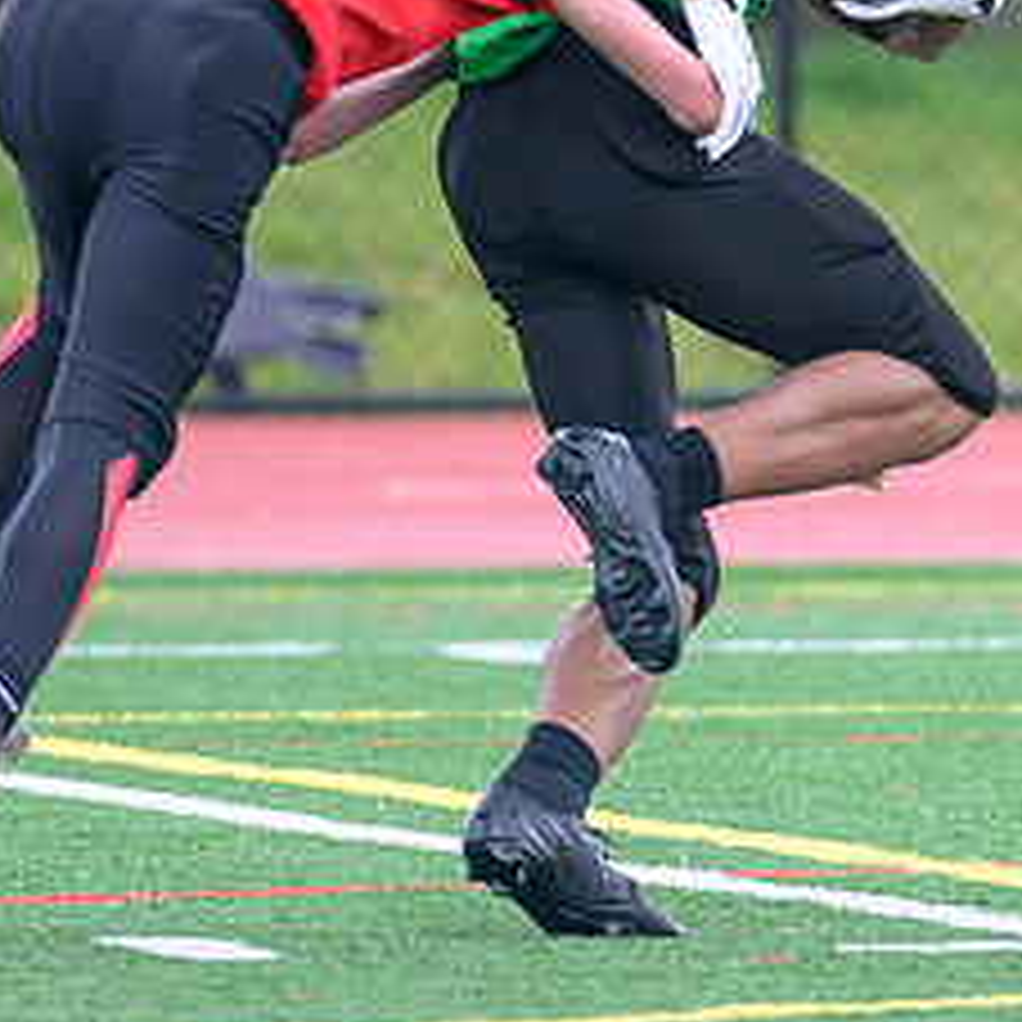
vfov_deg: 1.6
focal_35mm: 1106
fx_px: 36943
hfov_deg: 1.6
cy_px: 264
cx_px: 630
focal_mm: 200
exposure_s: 1/1600
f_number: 2.8
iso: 500
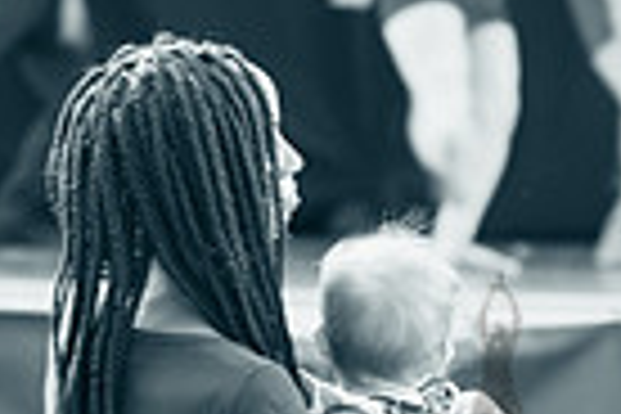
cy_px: 349
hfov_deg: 5.7
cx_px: 495
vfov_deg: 3.8
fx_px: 6244
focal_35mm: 362
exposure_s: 1/100
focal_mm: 86
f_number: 3.2
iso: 250
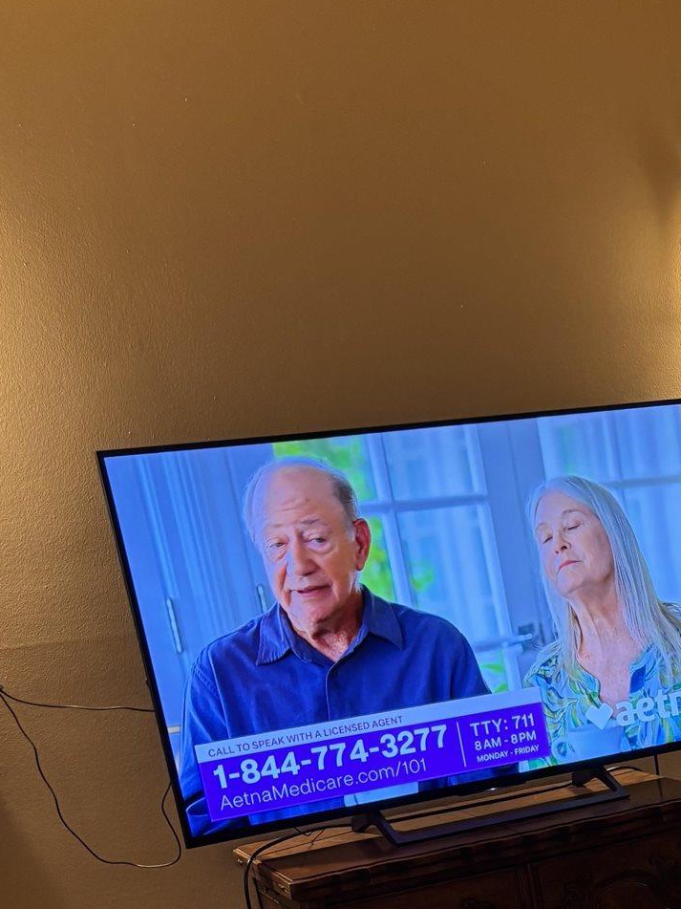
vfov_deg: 28.0
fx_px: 1653
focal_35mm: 63
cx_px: 798
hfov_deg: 21.7
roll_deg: +3.1
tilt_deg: -18.4
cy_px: 1002
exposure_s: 1/60
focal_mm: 5.96
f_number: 1.6
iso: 100
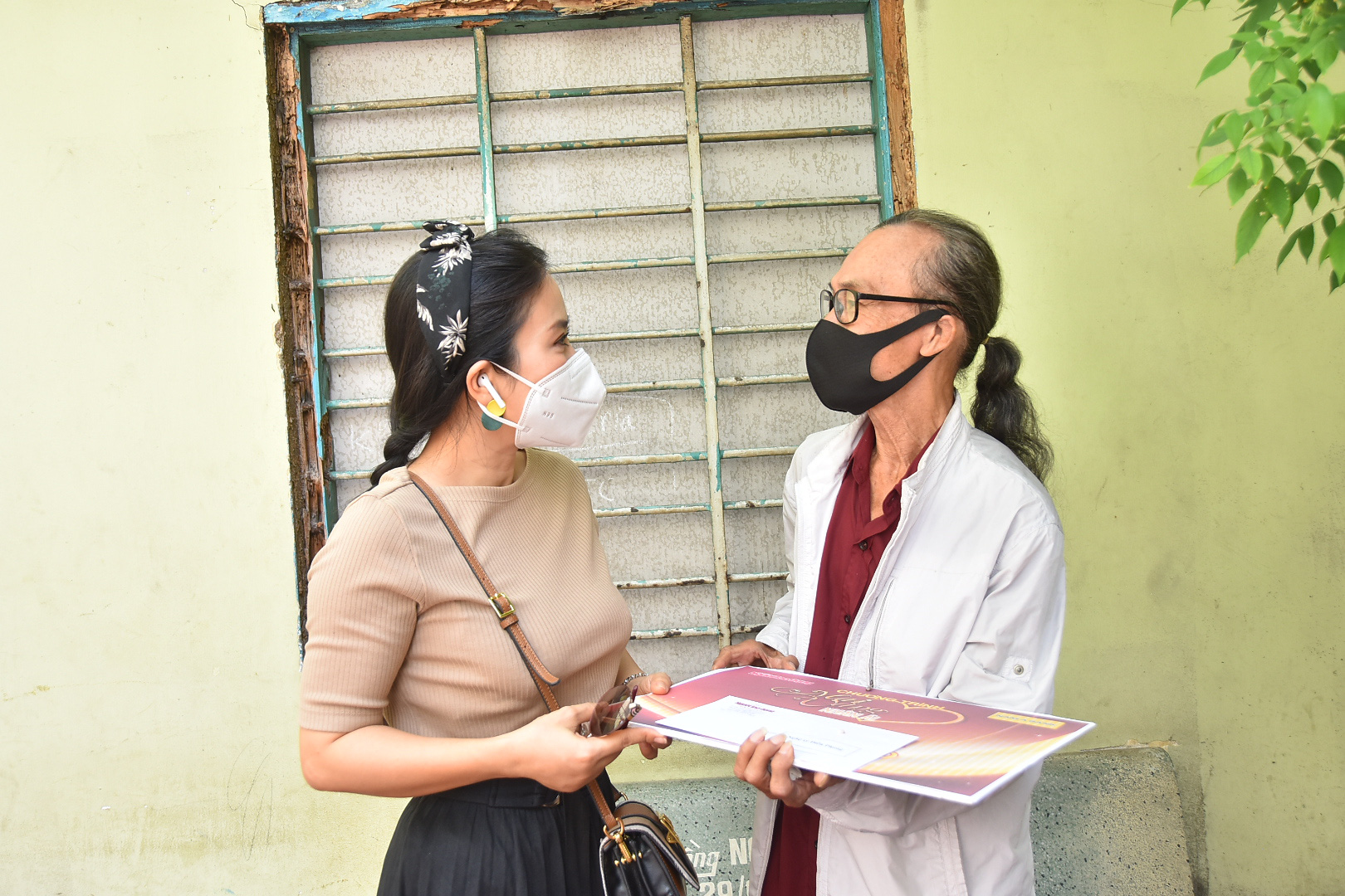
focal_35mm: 33
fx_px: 1233
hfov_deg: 57.2
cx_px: 672
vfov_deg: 40.0
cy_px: 448
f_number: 3.8
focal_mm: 22
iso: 360
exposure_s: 1/200
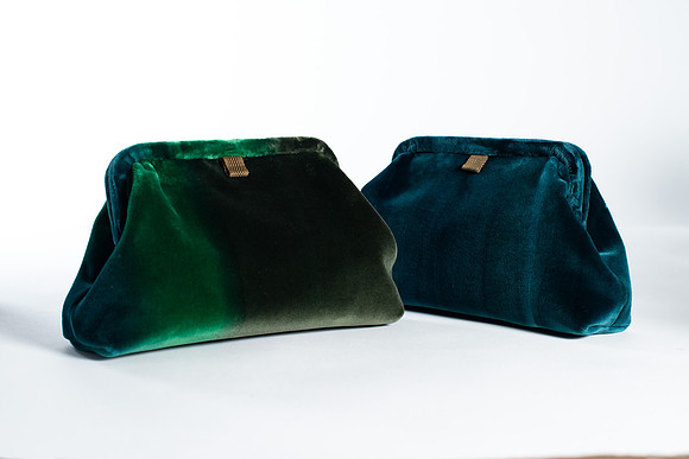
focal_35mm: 55
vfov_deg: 24.8
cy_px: 208
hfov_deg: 36.5
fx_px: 1044
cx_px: 329
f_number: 6.3
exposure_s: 1/200
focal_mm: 50
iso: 200
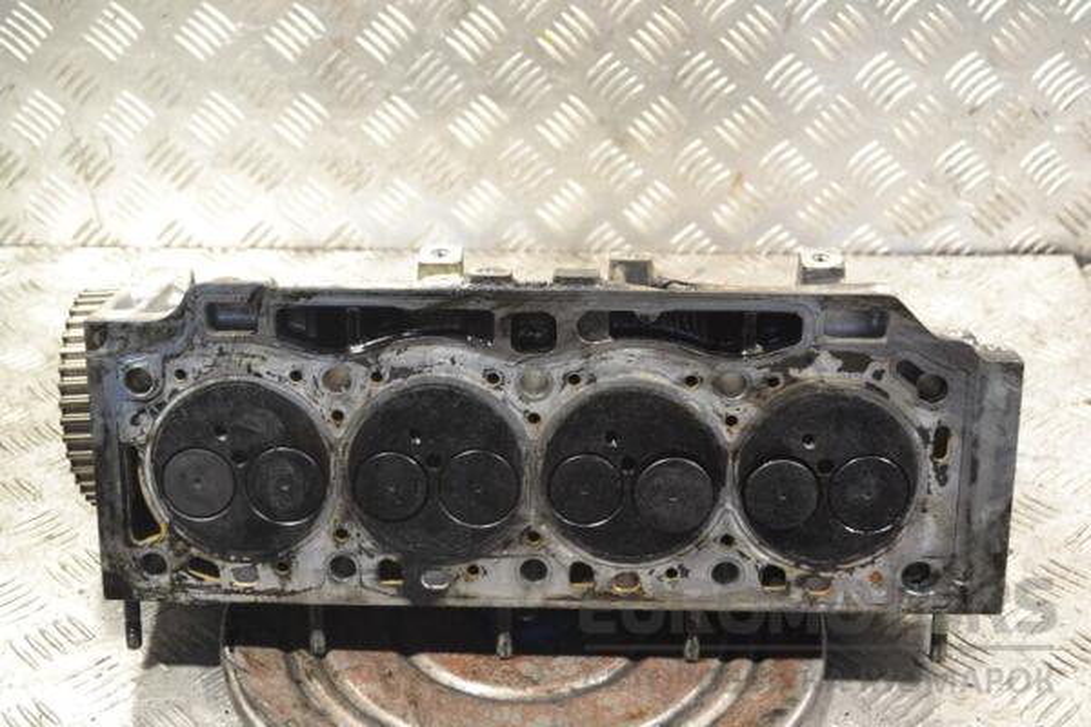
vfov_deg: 25.8
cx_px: 546
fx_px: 1591
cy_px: 364
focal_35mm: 52
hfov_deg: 37.9
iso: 3200
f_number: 6.3
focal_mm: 35
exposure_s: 1/160
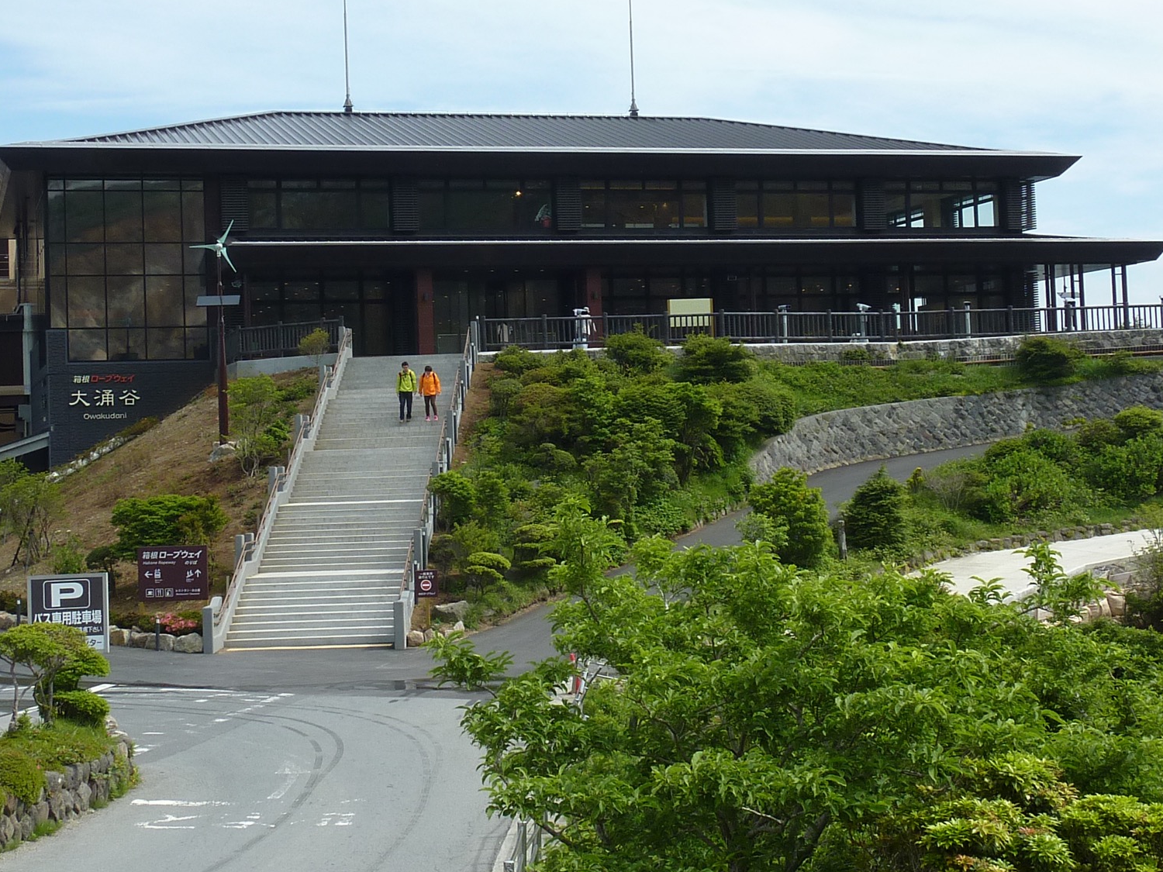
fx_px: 2016
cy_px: 354
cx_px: 532
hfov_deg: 32.2
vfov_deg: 24.4
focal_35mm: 60
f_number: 4.5
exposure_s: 1/500
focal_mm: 5.7
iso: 80
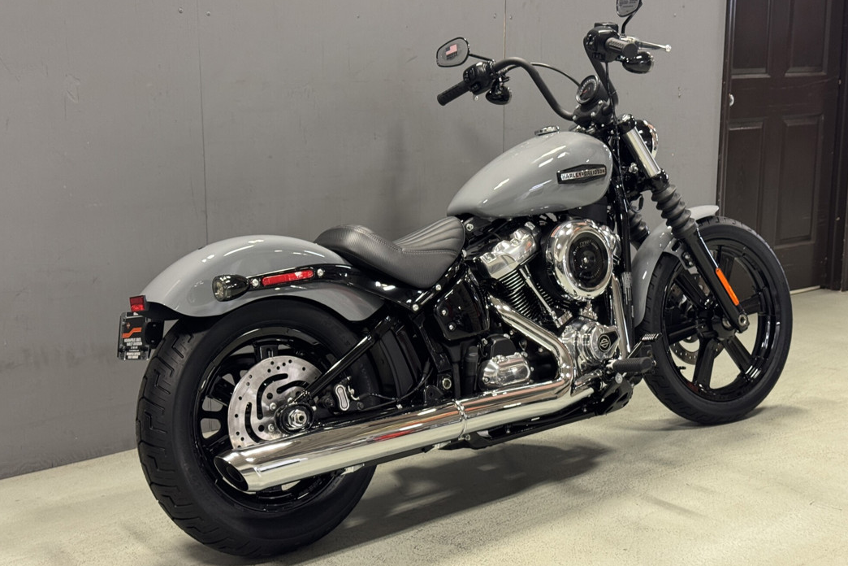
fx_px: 1201
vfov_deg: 26.5
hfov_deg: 38.9
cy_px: 265
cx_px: 429
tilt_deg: -10.7
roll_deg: -0.2
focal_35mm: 51
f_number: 1.78
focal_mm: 6.76
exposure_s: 1/60
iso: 250
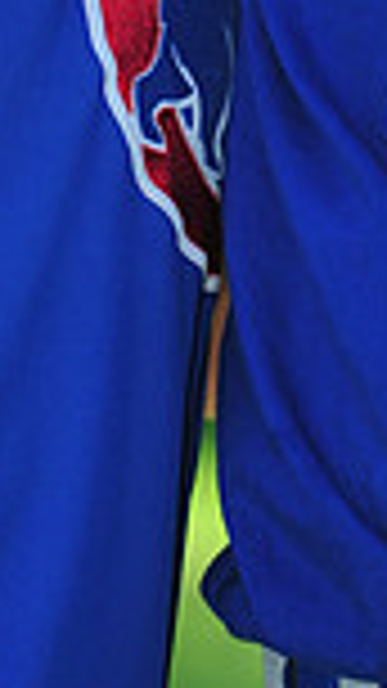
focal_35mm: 795
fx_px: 14511
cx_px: -22
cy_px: -463
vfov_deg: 2.7
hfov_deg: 1.5
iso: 200
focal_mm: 200
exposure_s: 1/400
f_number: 5.6
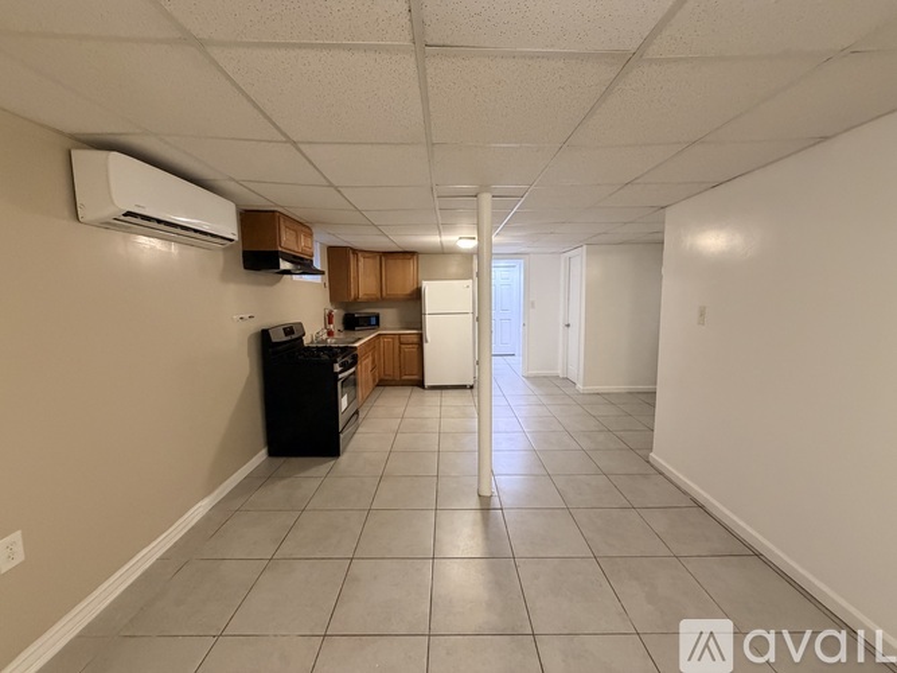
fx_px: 363
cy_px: 336
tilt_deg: -5.2
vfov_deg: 85.7
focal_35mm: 14
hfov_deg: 102.1
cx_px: 448
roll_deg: +0.9
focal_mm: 2.22
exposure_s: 1/60
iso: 500
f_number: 2.2
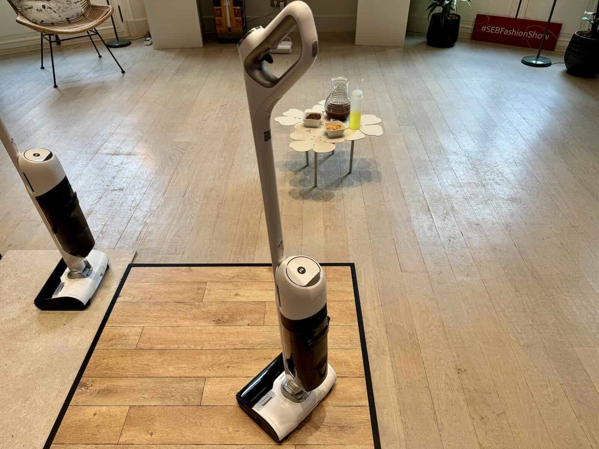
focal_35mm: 24
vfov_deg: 56.8
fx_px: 415
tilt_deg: -38.1
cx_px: 300
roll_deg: +1.6
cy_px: 224
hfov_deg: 71.6
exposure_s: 1/243
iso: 100
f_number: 1.78
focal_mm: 6.76
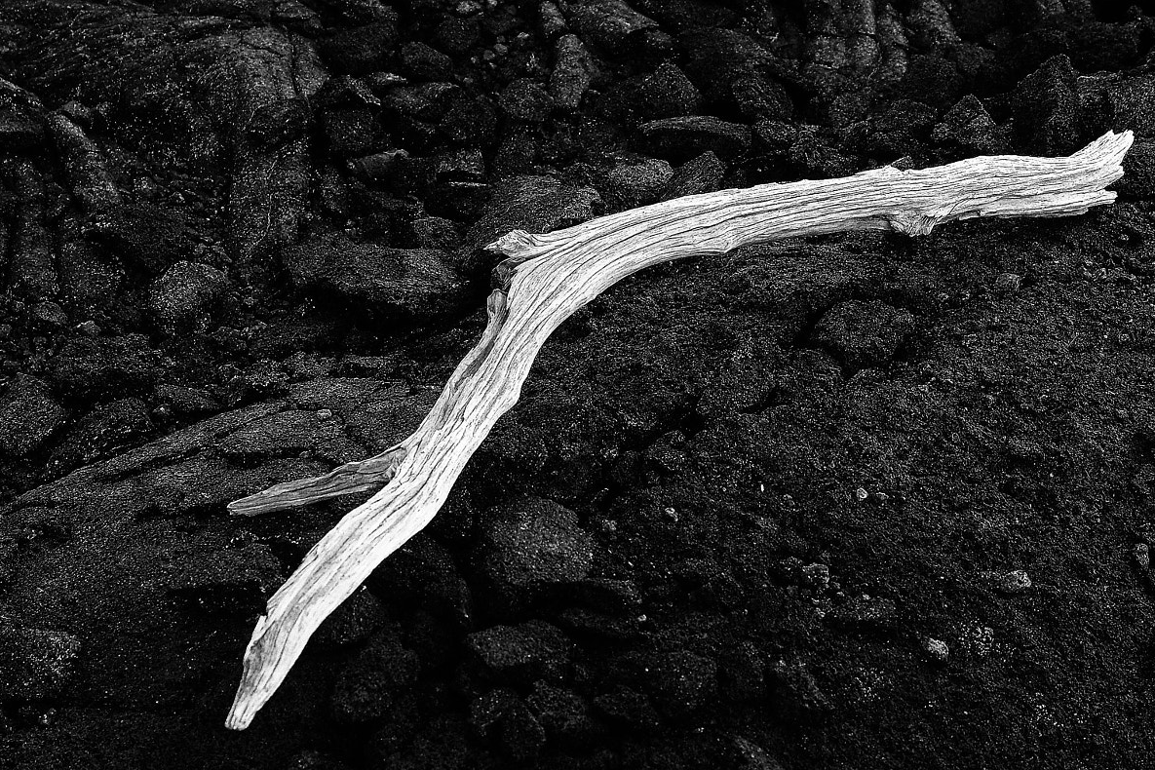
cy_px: 448
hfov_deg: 36.9
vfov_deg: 25.0
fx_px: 1732
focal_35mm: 54
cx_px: 550
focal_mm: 26.5
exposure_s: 1/250
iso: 320
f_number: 7.1
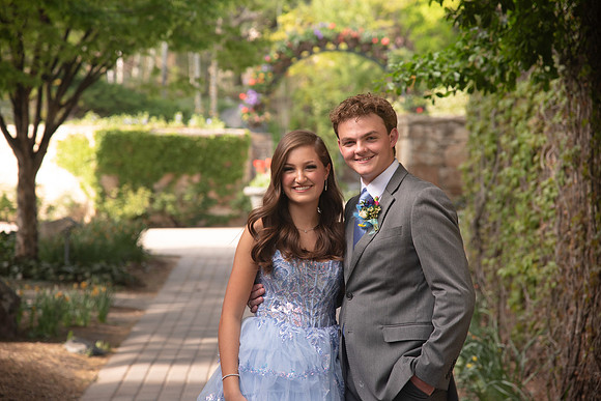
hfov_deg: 17.1
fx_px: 2004
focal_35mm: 120
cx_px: 300
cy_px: 200
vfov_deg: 11.4
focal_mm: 120
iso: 400
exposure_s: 1/125
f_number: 5
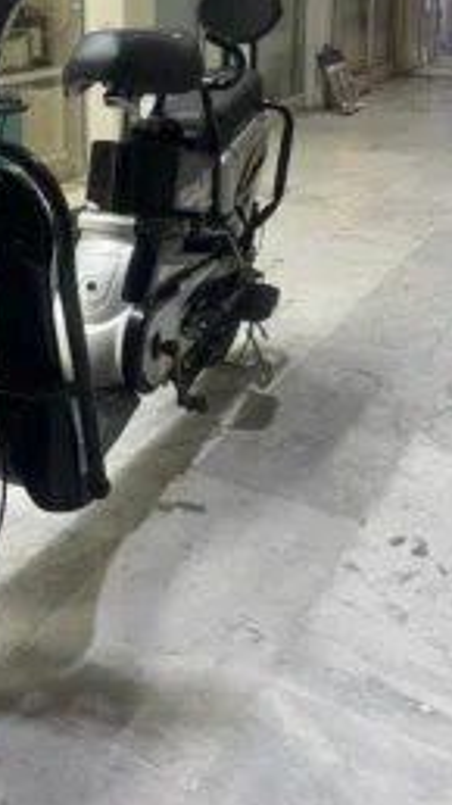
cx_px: 78
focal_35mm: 44
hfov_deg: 26.5
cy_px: 193
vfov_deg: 44.7
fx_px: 938
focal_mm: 5.7
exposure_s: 1/50
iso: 100
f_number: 1.5
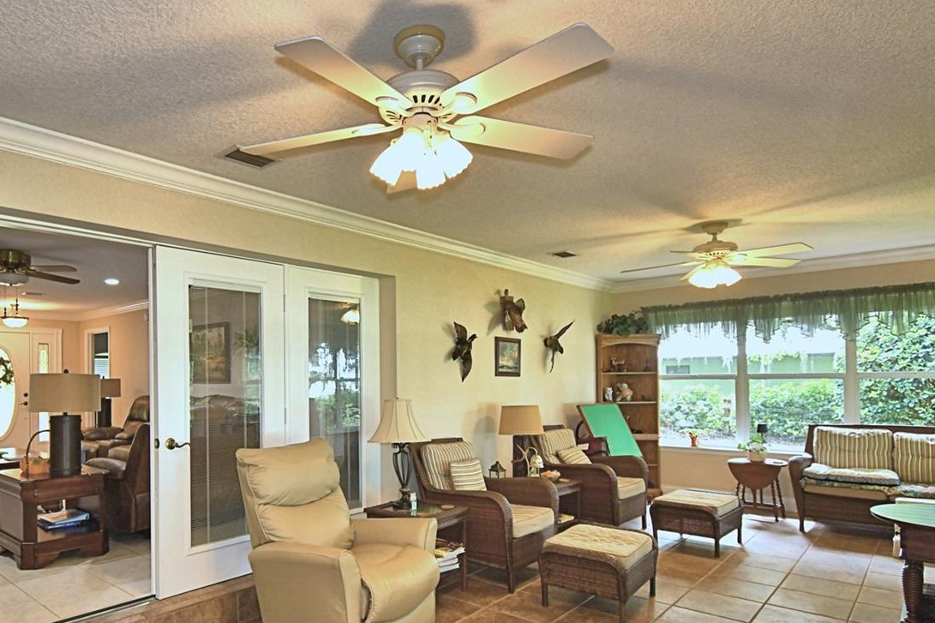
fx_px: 571
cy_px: 378
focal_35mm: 22
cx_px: 348
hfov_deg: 77.1
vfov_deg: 56.7
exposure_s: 1/30
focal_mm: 10
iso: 250
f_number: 4.5
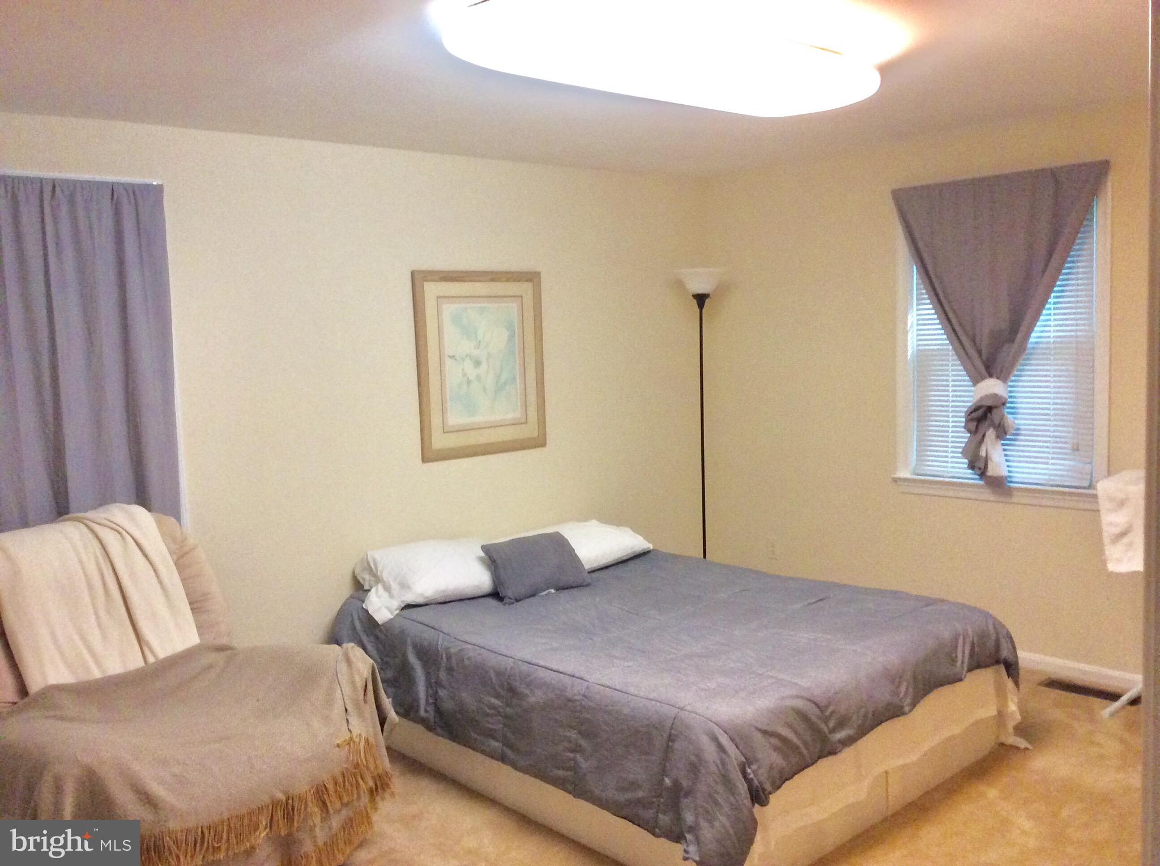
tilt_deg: -5.9
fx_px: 1071
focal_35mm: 32
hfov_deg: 56.9
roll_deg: +3.1
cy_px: 433
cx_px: 580
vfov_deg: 44.0
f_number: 2.4
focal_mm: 3.3
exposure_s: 1/24
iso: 200
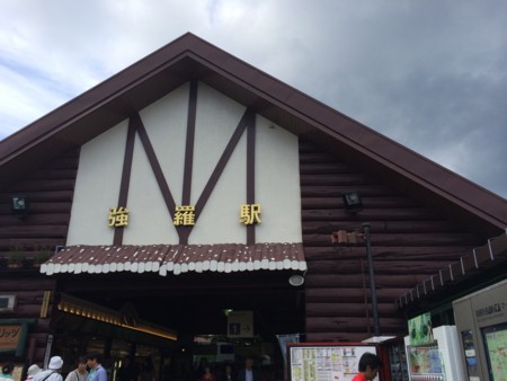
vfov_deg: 46.8
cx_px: 254
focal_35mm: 30
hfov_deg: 59.9
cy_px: 190
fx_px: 440
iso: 32
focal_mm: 4.12
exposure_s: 1/1140
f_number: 2.2
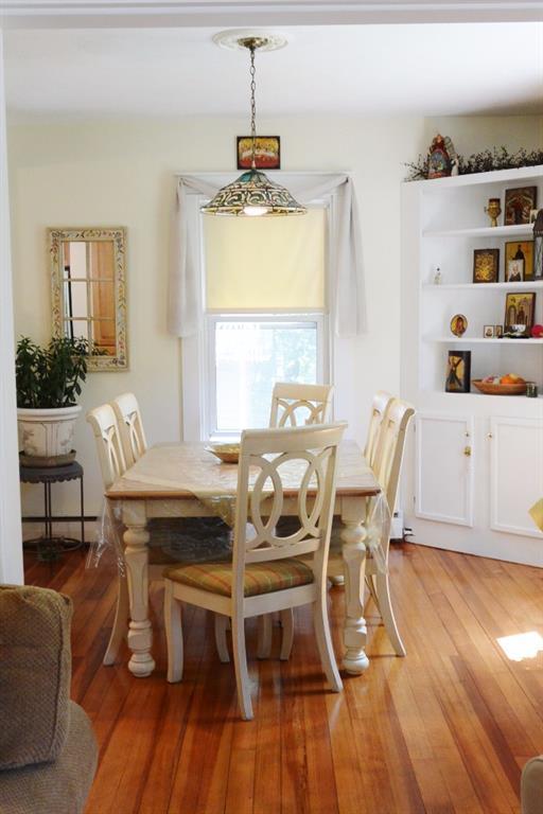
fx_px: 1018
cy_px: 407
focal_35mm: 45
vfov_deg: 43.6
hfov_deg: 29.9
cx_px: 272
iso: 400
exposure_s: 1/60
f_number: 4.5
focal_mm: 16.9
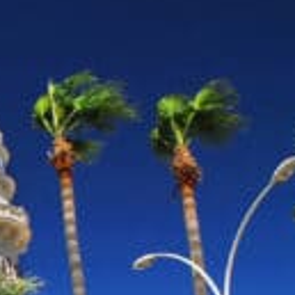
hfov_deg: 16.9
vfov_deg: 19.0
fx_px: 858
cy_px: 292
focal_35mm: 89
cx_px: -199
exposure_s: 1/125
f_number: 10
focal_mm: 20
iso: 125
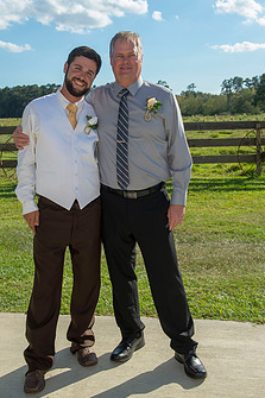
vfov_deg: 45.4
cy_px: 177
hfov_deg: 31.1
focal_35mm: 43
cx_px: 123
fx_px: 475
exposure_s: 1/500
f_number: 6.3
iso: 200
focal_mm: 32
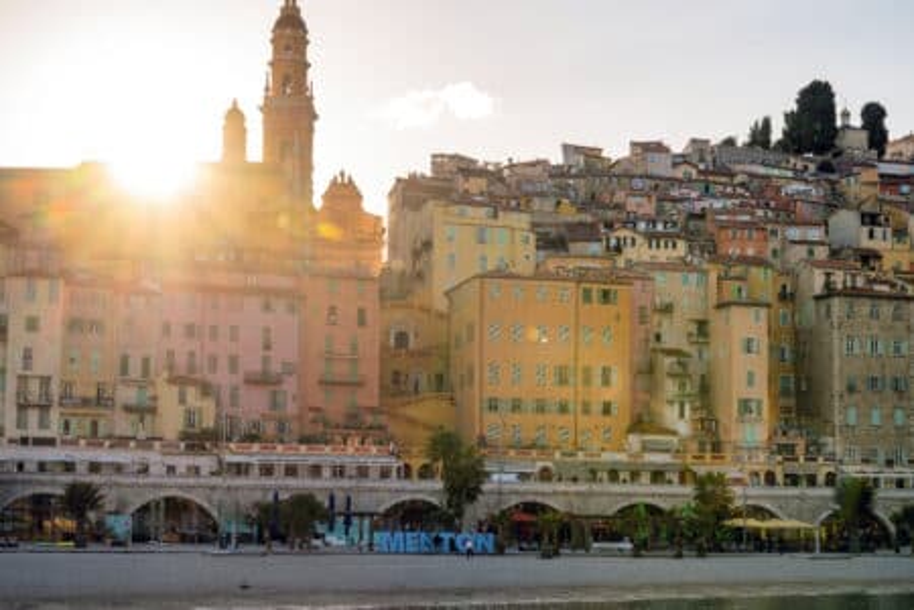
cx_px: 457
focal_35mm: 70
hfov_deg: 28.8
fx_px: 1777
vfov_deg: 19.5
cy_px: 305
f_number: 8
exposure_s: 1/160
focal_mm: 70
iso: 64
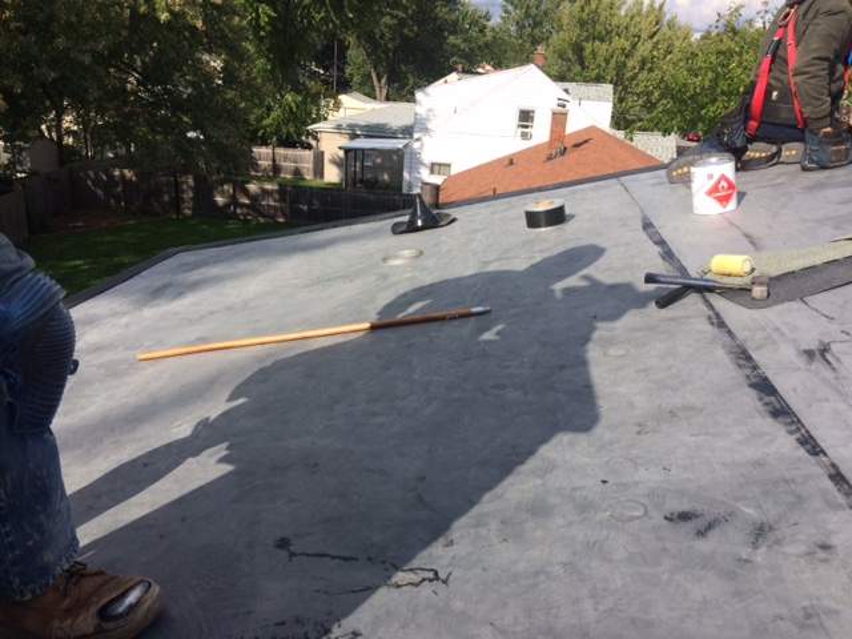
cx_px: 426
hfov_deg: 61.7
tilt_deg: -22.1
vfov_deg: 48.2
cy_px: 320
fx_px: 714
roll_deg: -3.1
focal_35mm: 29
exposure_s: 1/1642
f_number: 2.2
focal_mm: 4.15
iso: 32
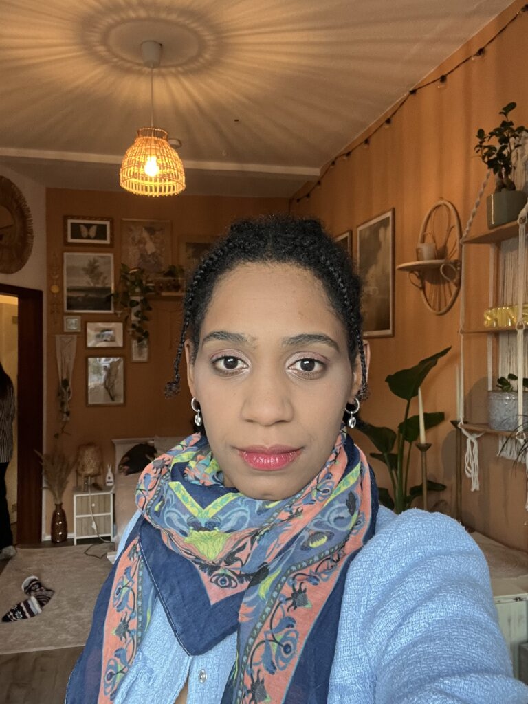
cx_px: 264
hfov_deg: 46.8
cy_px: 352
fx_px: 610
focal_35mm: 30
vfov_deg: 60.0
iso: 160
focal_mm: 2.71
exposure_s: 1/50
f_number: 2.2
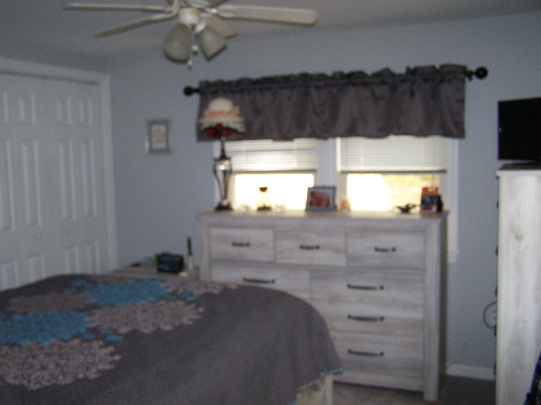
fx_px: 594
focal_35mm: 38
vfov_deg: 37.7
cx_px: 270
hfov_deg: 49.0
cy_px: 202
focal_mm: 6.3
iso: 80
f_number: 2.8
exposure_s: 1/60
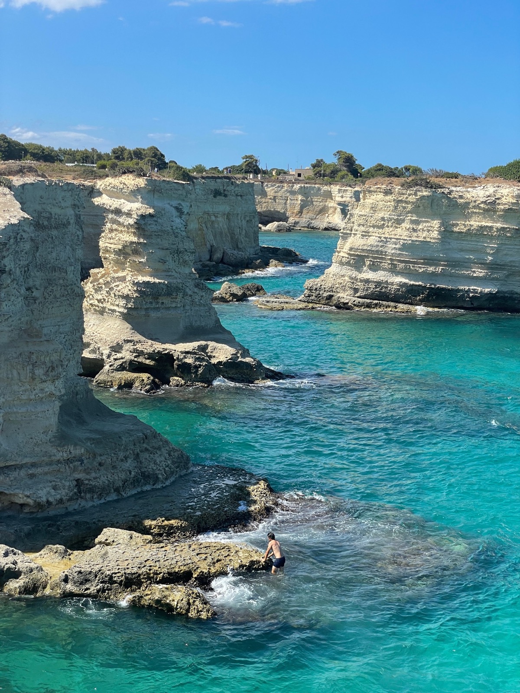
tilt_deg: -8.6
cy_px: 346
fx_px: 1042
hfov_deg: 28.0
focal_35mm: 52
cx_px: 260
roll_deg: -0.6
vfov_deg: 36.8
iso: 25
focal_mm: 6
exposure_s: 1/1546
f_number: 2
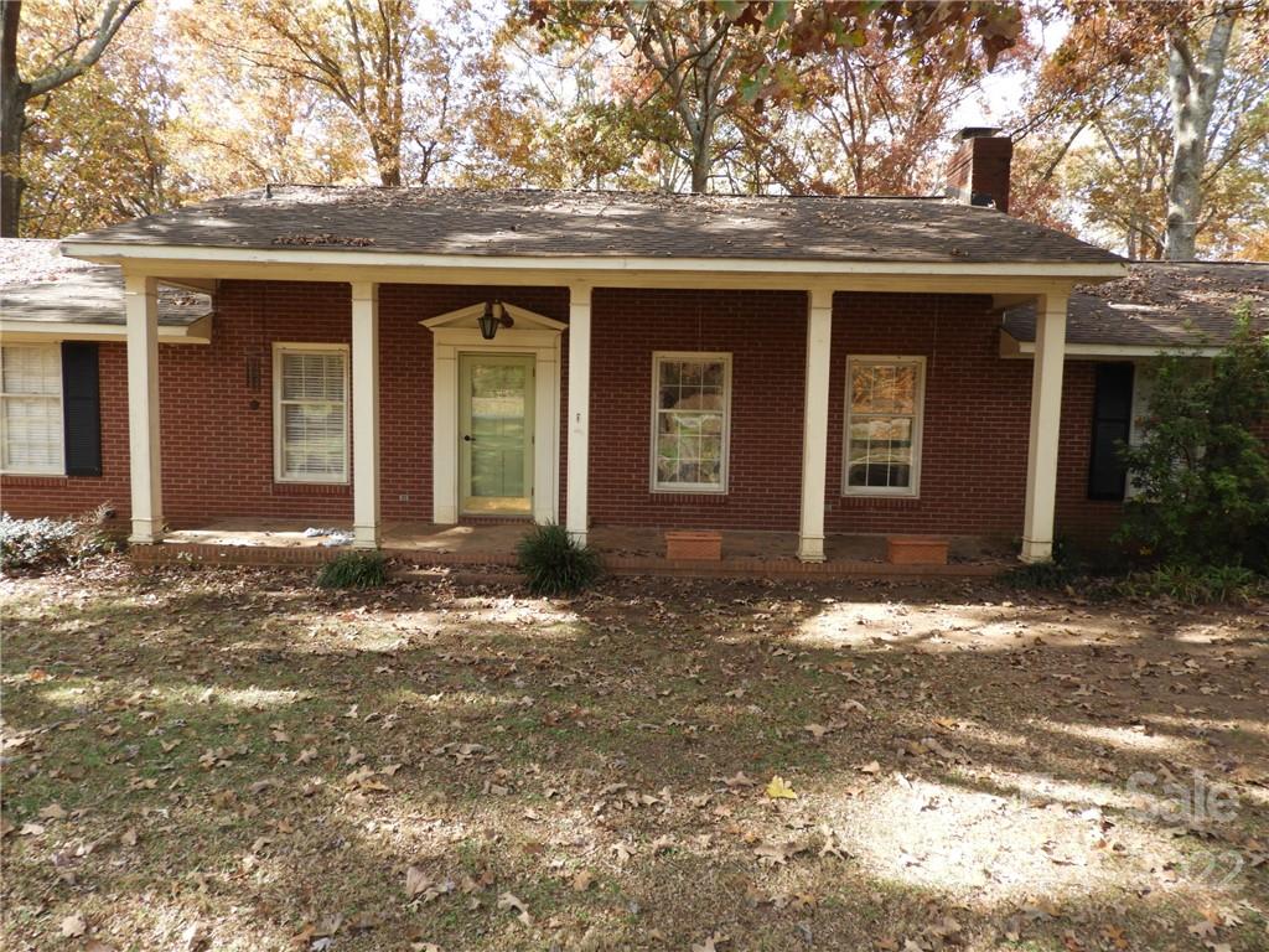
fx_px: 880
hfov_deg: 71.6
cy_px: 476
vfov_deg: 56.8
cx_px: 634
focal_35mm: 24
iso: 100
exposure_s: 1/125
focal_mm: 4.3
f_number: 3.3
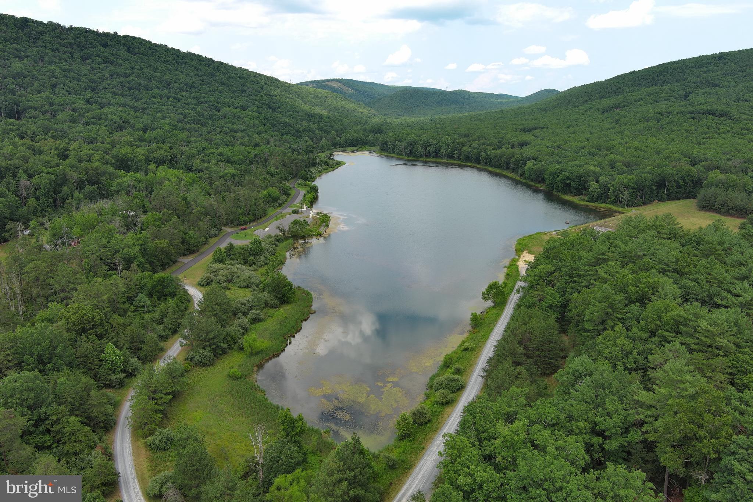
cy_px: 251
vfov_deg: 45.0
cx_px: 376
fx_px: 606
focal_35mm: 29
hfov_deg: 63.7
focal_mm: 10.57
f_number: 2.8
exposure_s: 1/793
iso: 100
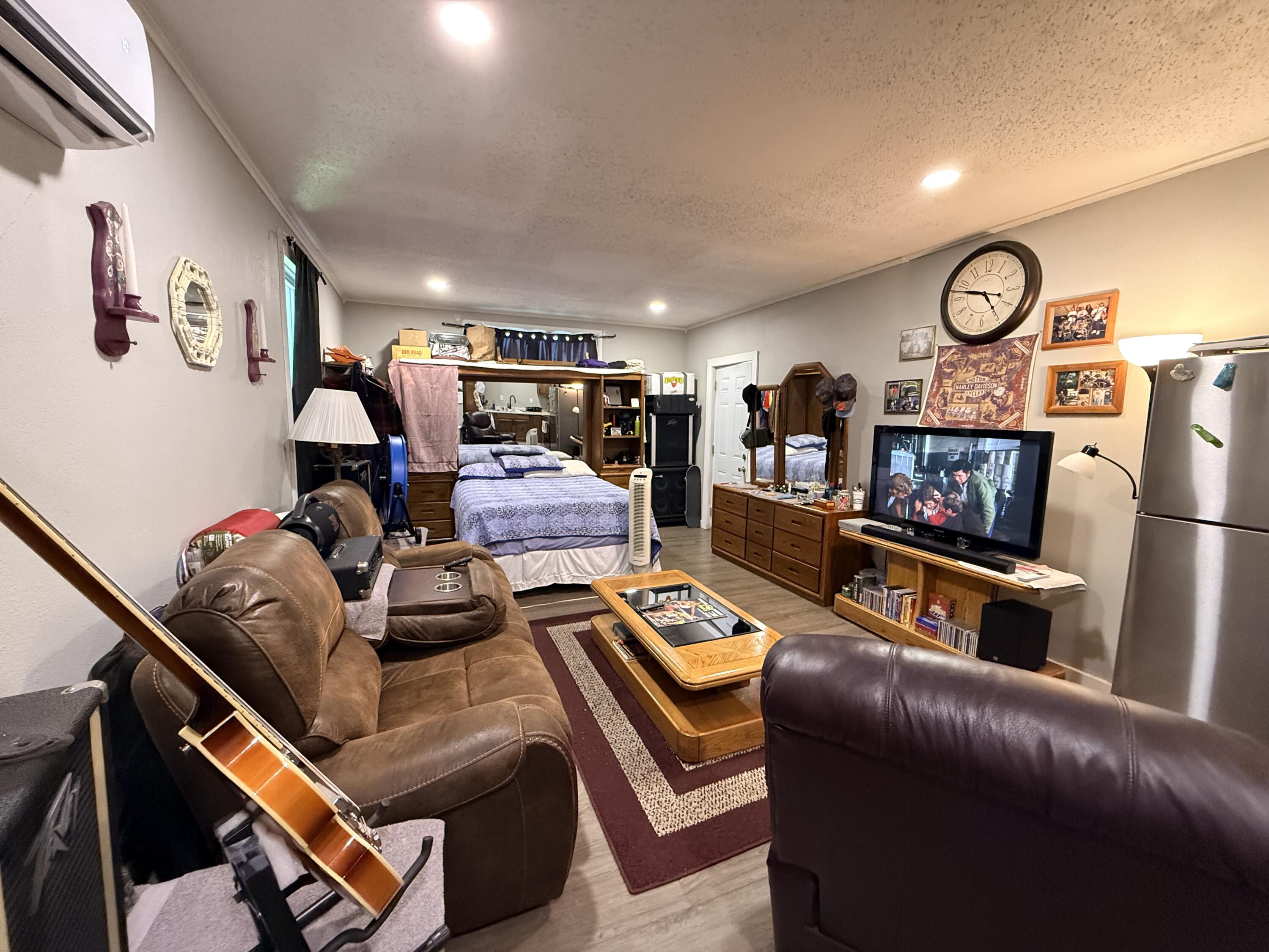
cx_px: 634
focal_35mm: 14
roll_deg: -0.3
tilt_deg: -6.0
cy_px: 476
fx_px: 513
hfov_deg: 102.1
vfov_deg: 85.7
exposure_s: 1/60
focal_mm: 2.22
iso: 640
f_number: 2.2
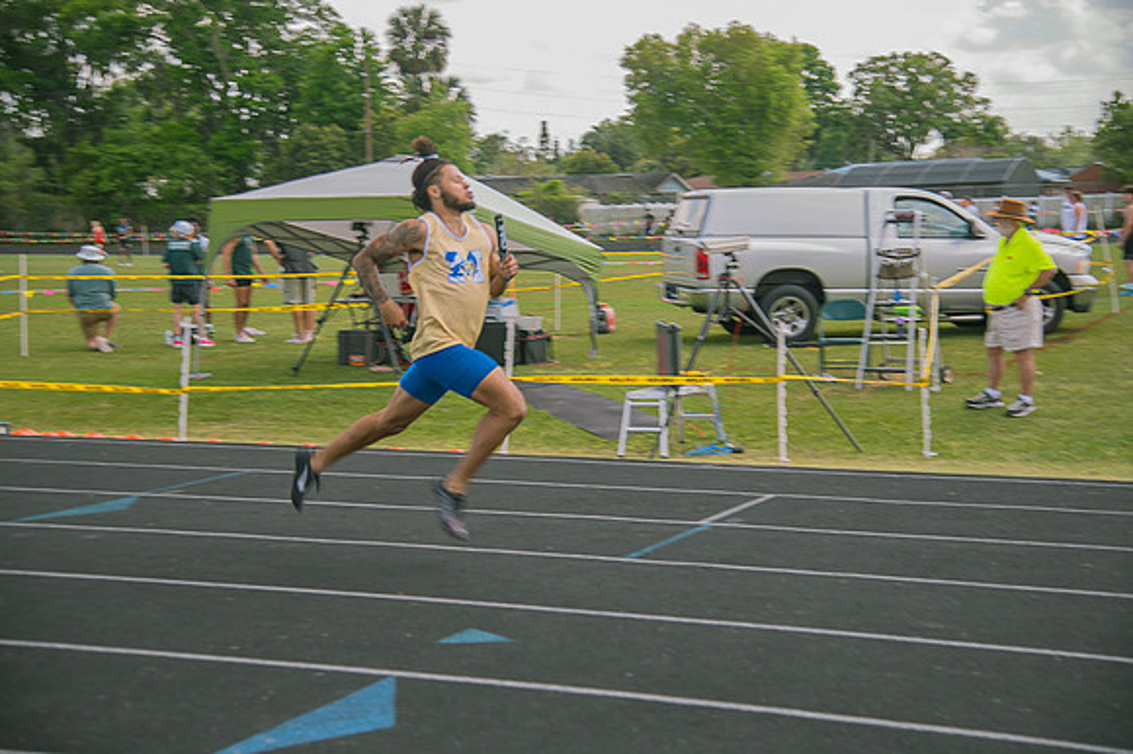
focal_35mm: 55
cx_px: 566
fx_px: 1730
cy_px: 377
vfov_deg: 24.6
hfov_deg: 36.3
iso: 200
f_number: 4
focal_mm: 55
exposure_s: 1/200
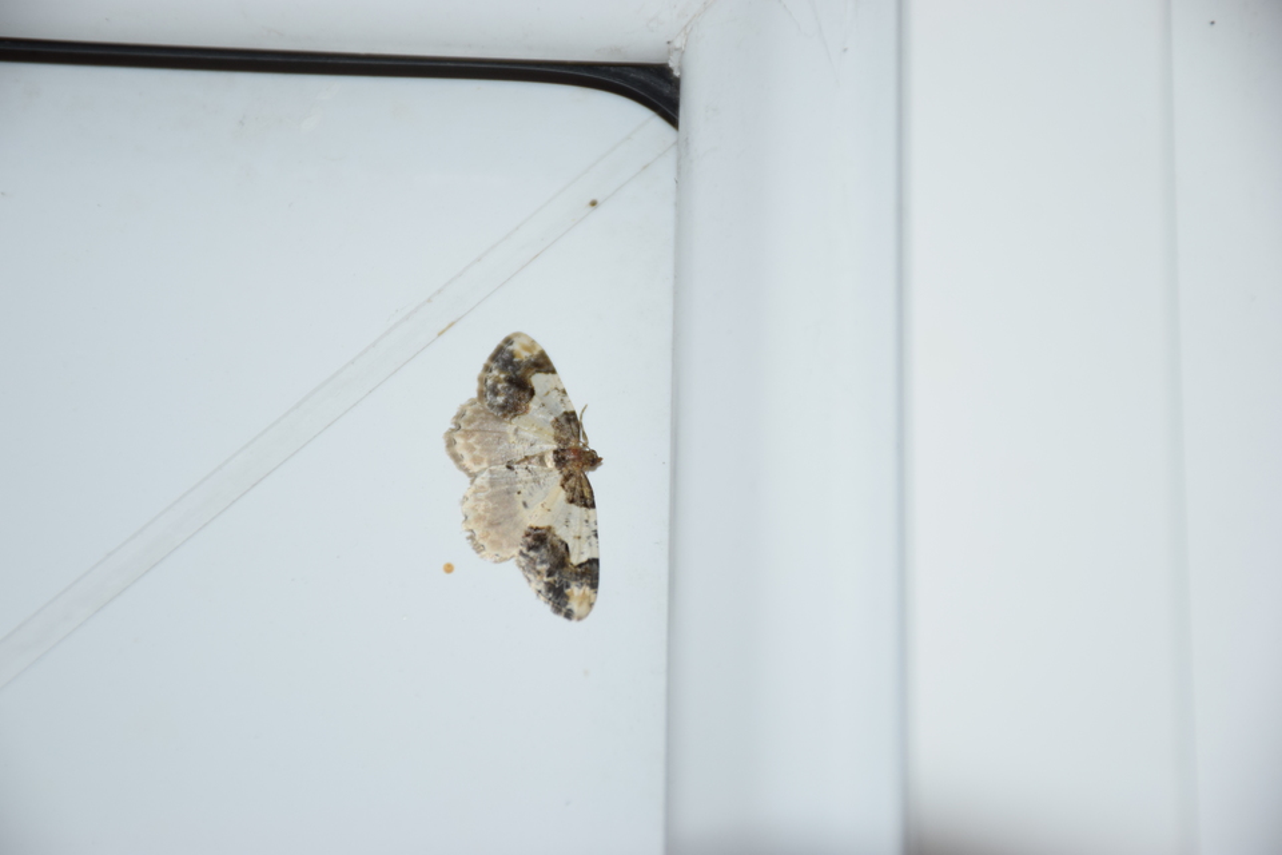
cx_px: 641
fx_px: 6944
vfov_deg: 7.0
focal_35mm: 195
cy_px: 428
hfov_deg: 10.5
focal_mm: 130
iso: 500
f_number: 5.6
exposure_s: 1/60
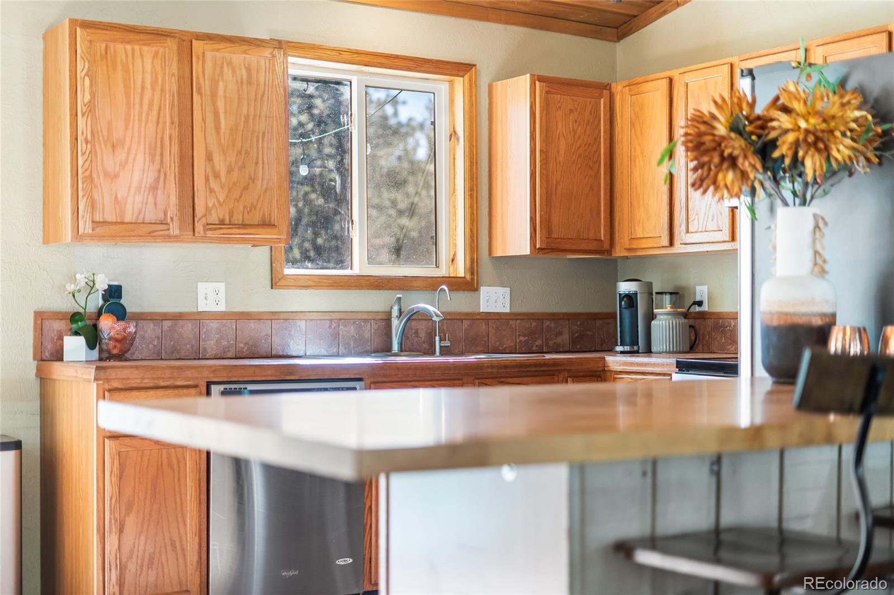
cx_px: 447
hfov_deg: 39.6
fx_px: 1241
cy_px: 298
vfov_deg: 27.0
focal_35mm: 50
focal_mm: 50
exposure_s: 1/200
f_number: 1.8
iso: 400
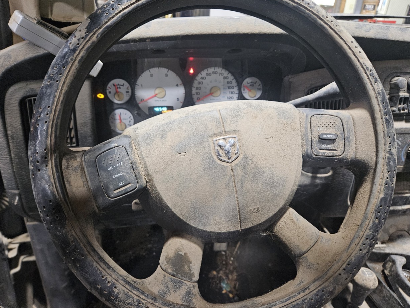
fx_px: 284
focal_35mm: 24
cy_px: 151
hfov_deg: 71.6
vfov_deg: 56.8
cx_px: 200
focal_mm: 5.4
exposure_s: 1/60
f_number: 1.8
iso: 800
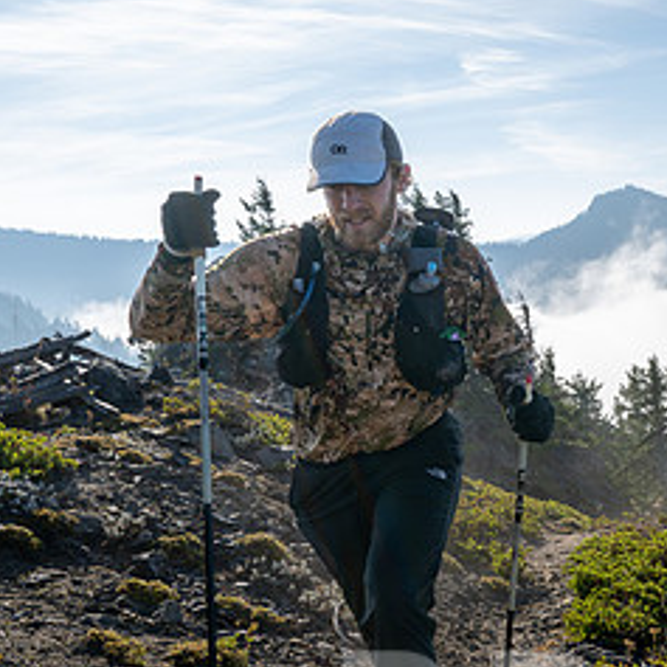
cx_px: 746
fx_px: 1090
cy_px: 409
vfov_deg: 33.9
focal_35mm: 50
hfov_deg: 30.2
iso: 400
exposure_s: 1/320
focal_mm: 24
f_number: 14
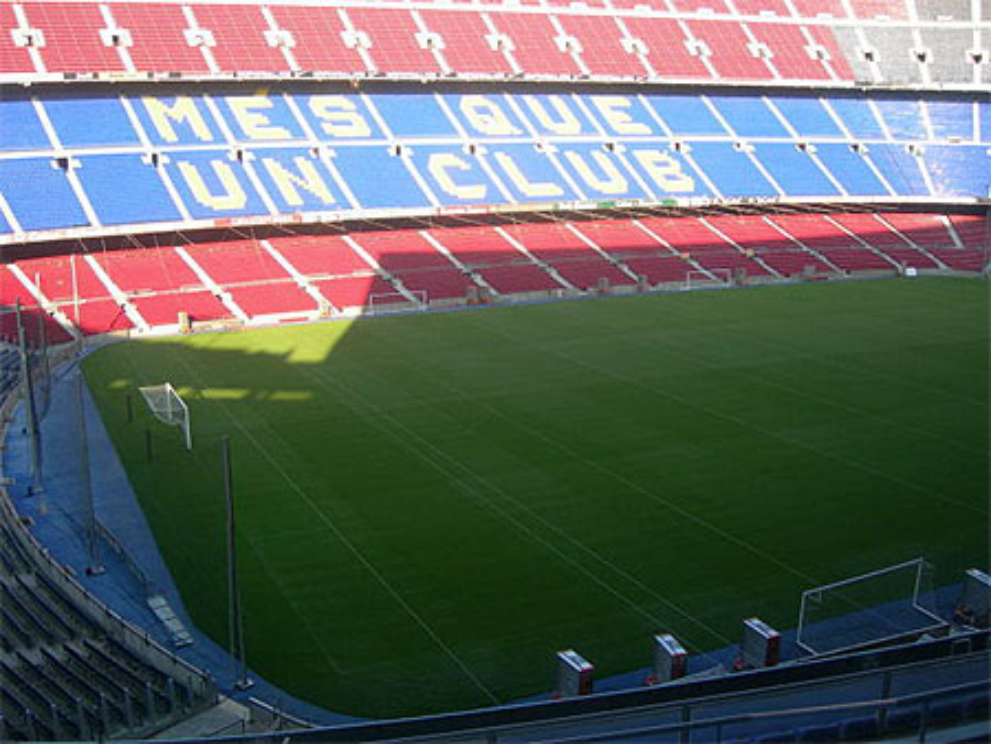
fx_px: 1088
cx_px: 496
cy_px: 372
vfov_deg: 37.8
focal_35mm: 38
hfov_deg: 49.0
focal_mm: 7.8
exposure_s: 1/230
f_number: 2.8
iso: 50
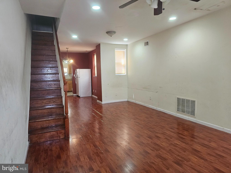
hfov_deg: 73.9
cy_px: 86
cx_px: 116
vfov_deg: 58.9
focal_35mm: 23
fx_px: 153
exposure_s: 1/120
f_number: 1.7
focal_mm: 6.3
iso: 800
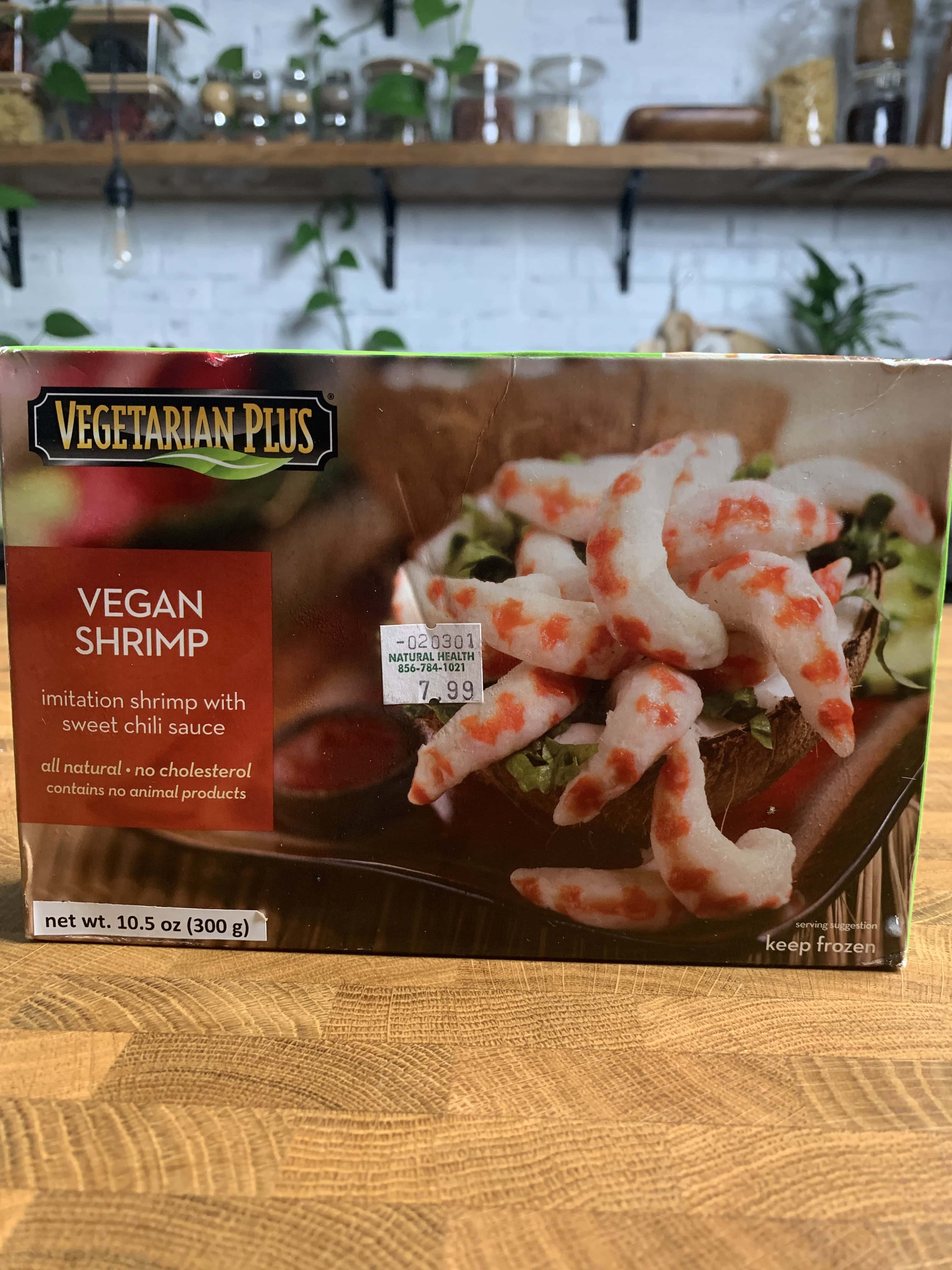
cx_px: 476
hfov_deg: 53.1
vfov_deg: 67.3
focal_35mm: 26
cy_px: 635
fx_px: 953
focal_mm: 4.2
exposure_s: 1/60
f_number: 1.8
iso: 160
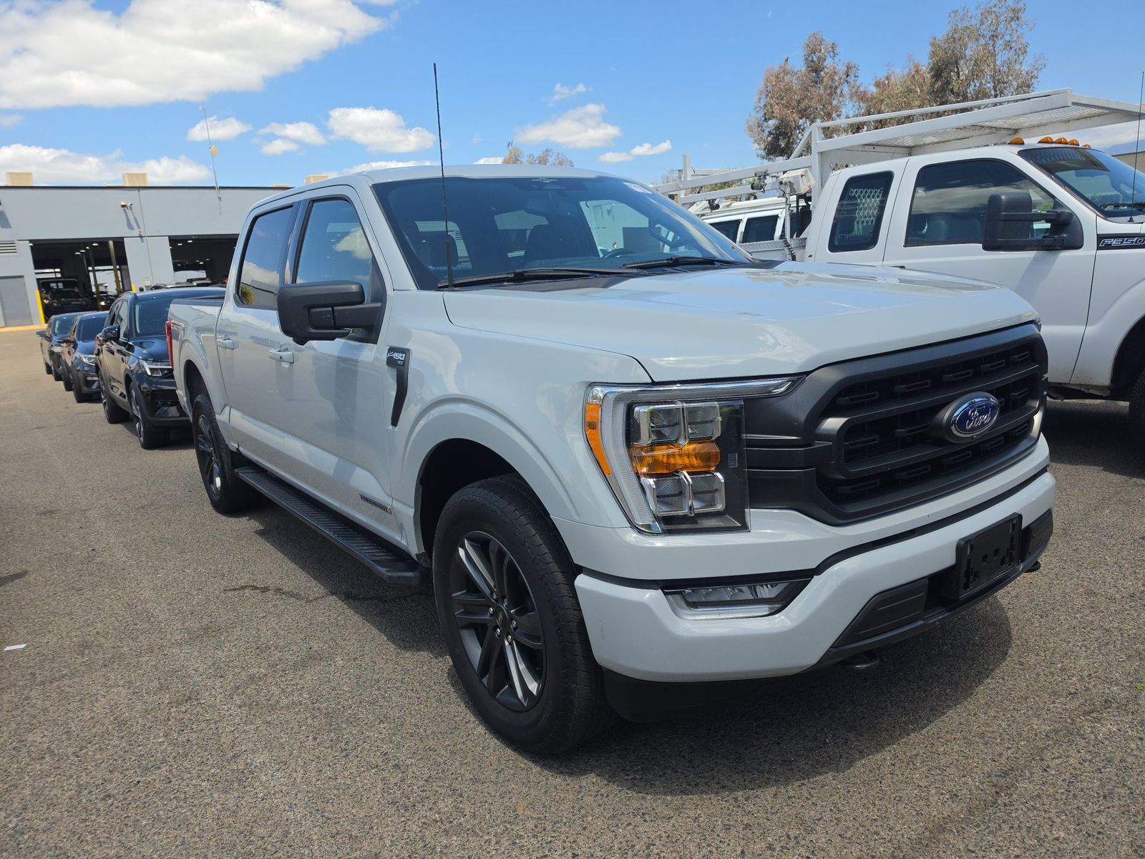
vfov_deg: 58.9
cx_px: 572
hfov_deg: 73.9
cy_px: 430
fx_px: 761
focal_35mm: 23
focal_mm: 6.5
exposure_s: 1/5294
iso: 64
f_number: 1.4
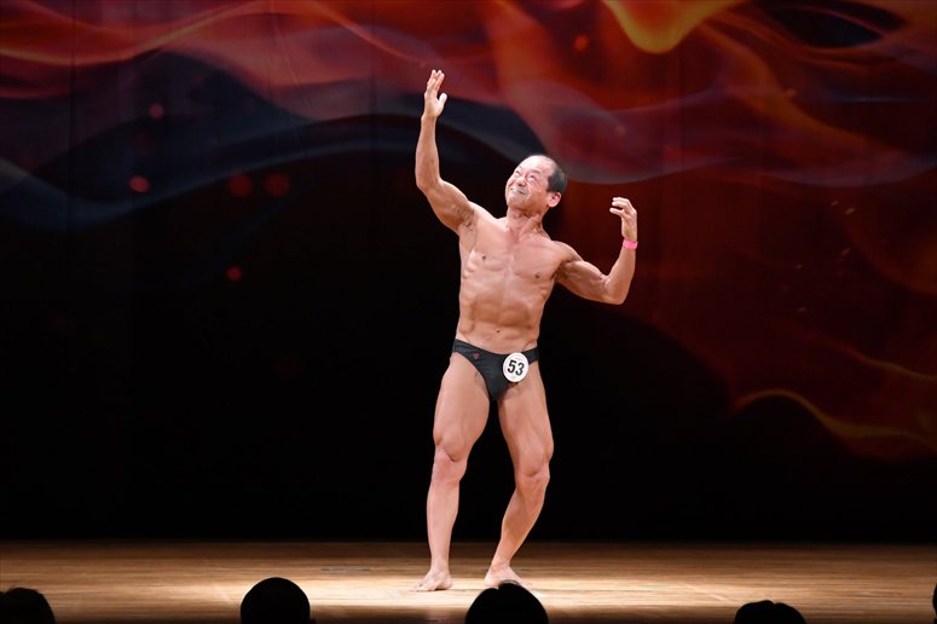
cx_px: 468
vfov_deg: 6.1
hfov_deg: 9.2
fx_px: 5853
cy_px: 312
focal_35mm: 225
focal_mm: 150
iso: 4000
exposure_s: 1/400
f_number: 5.6
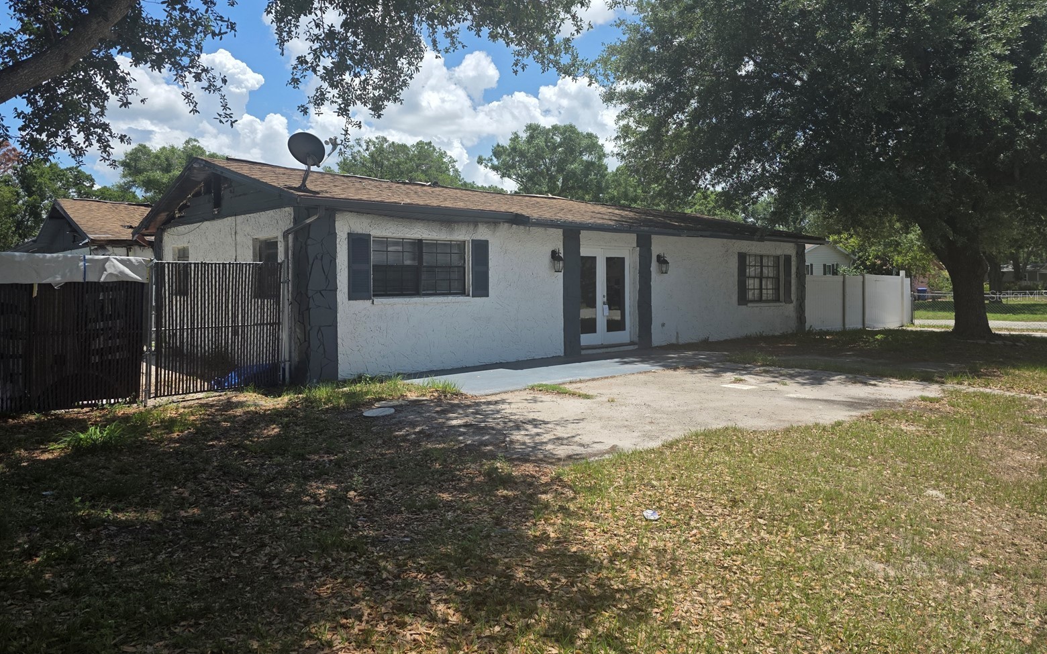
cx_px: 515
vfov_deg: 49.2
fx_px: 713
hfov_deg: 72.5
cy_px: 295
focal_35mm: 25
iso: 80
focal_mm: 6.3
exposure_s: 1/4434
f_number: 1.7
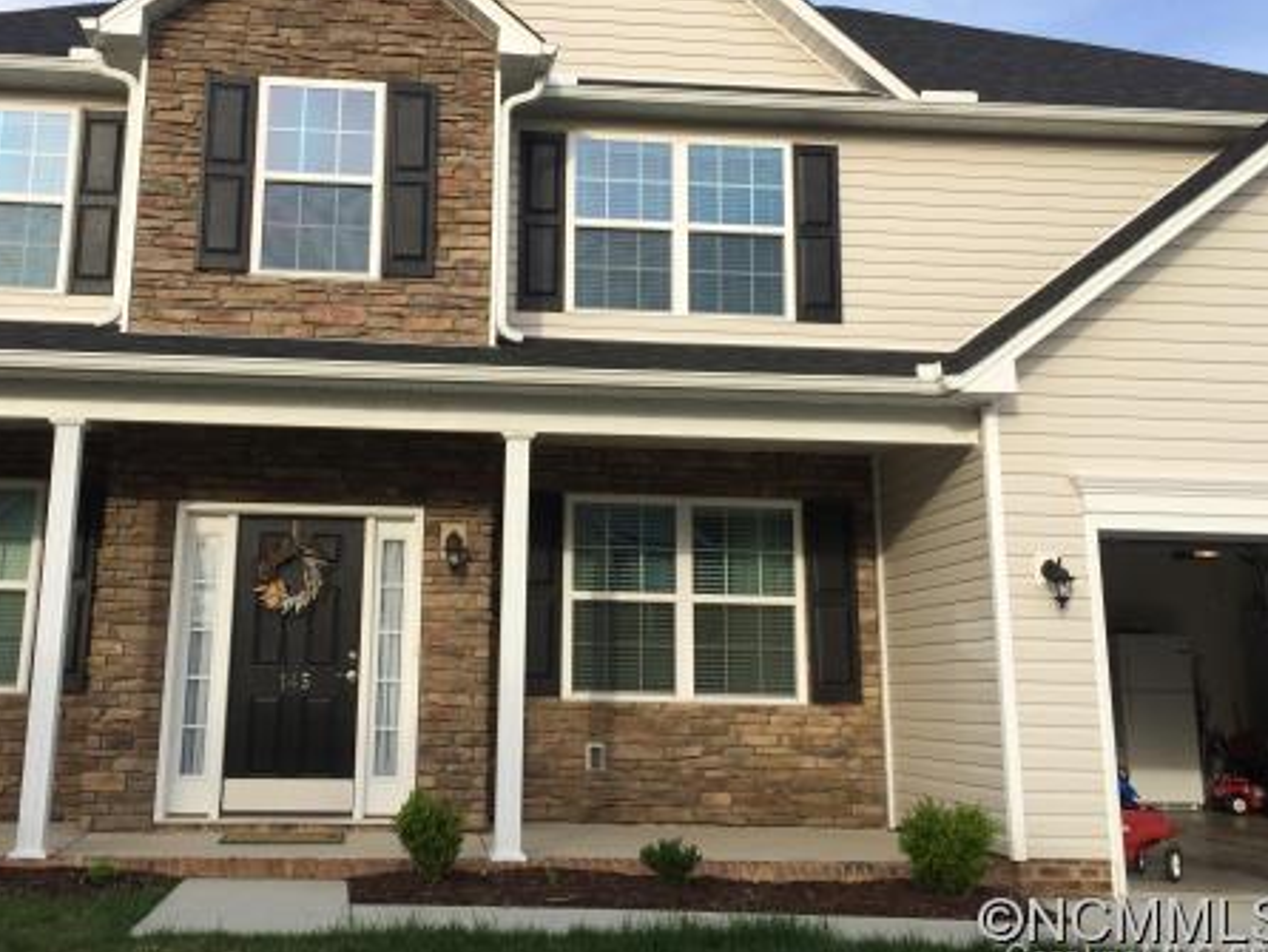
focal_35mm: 39
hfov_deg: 47.6
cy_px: 367
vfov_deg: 36.7
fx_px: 1429
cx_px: 506
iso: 32
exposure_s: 1/1080
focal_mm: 4.12
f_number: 2.2
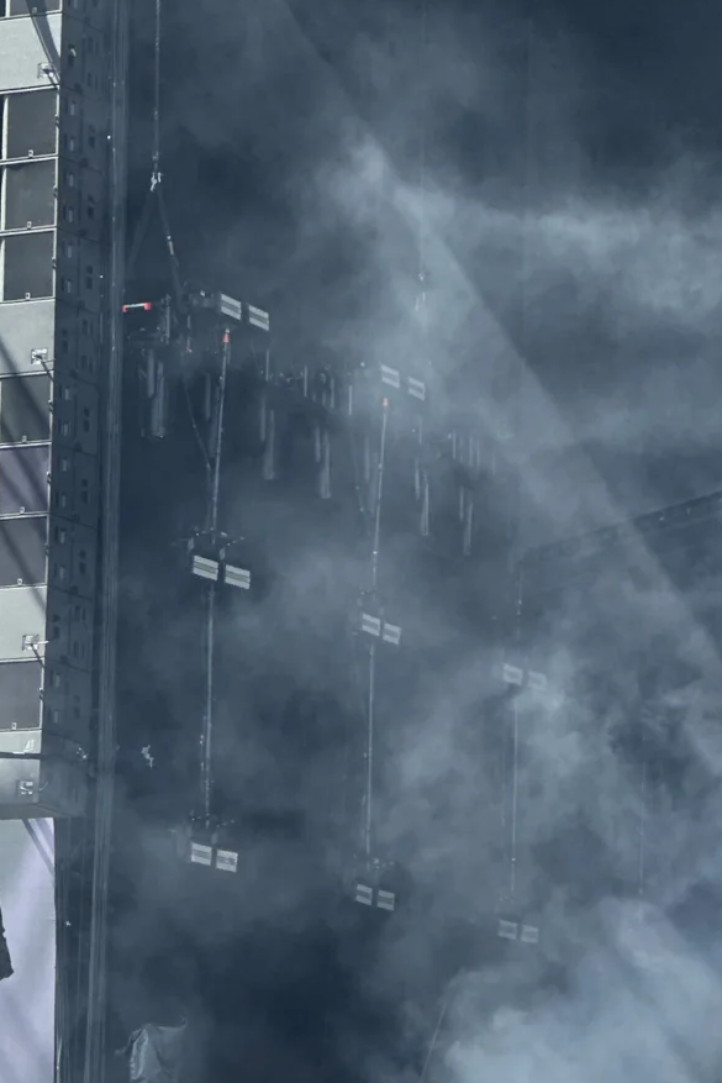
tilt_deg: +7.5
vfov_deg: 11.0
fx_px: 5623
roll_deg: -2.4
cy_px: 856
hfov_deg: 7.3
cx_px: -146
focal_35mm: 187
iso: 25
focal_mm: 9
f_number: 2.8
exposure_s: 1/155
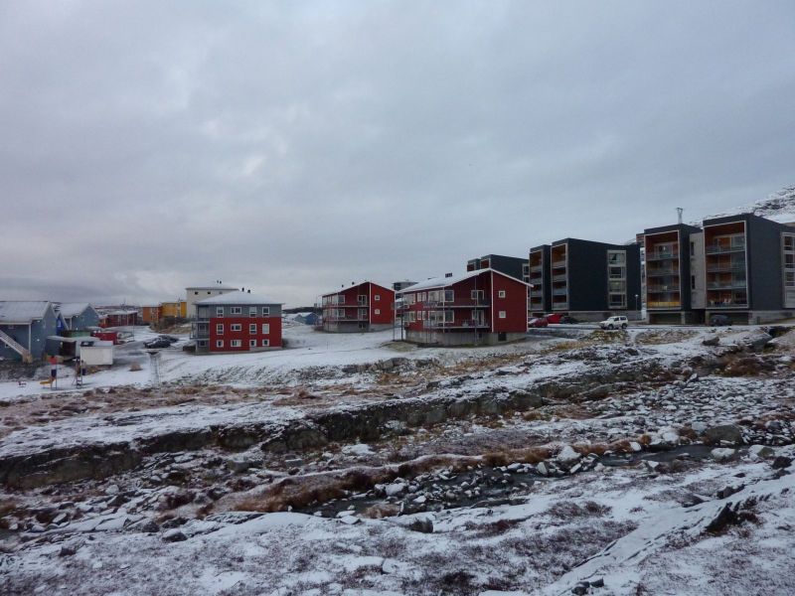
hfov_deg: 69.4
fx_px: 574
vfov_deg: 54.9
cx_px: 398
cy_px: 298
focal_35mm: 25
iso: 250
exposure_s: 1/250
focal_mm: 4.1
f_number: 3.3
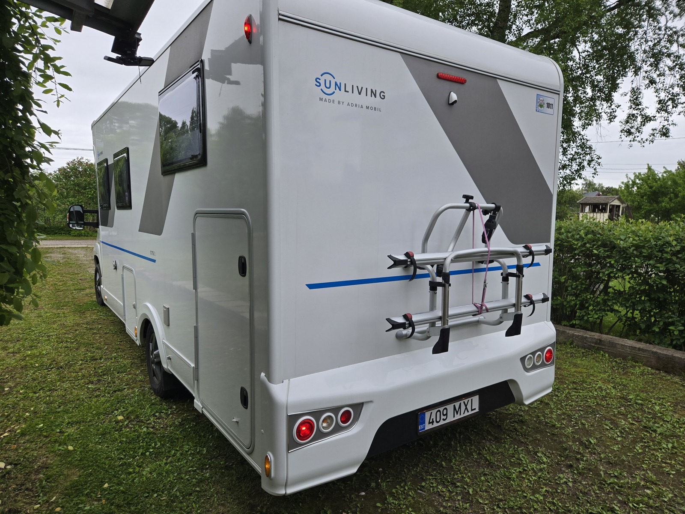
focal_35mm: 23
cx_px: 342
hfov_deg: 73.9
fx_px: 455
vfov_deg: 58.9
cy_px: 257
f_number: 1.8
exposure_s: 1/818
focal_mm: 5.4
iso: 80
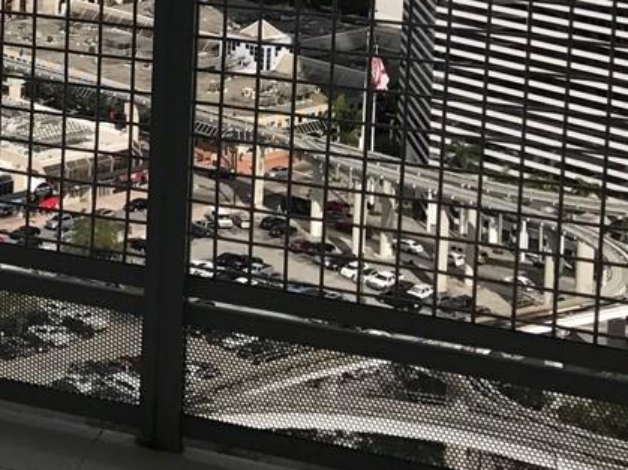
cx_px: -406
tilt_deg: -6.7
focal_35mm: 107
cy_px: -216
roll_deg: +0.1
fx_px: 1941
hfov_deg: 16.2
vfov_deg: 13.1
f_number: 1.8
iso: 20
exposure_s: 1/5650
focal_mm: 3.99
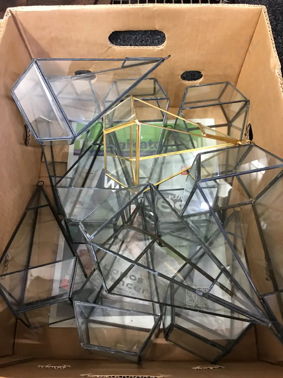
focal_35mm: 29
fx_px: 316
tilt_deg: -65.3
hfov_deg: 48.2
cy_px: 189
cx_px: 142
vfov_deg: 61.7
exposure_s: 1/10
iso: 100
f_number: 2.2
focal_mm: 4.15
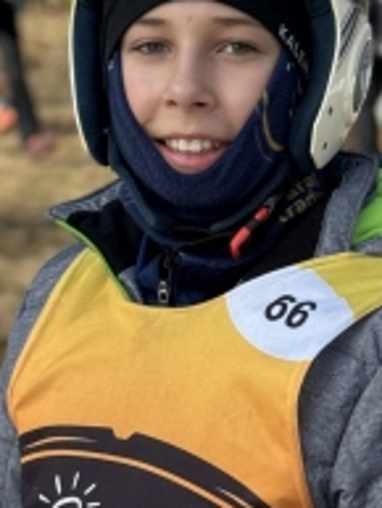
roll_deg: -0.3
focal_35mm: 149
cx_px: 266
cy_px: 571
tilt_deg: -14.3
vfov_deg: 13.0
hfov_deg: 10.0
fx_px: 2190
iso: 64
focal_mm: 6.86
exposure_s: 1/1597
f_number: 1.78
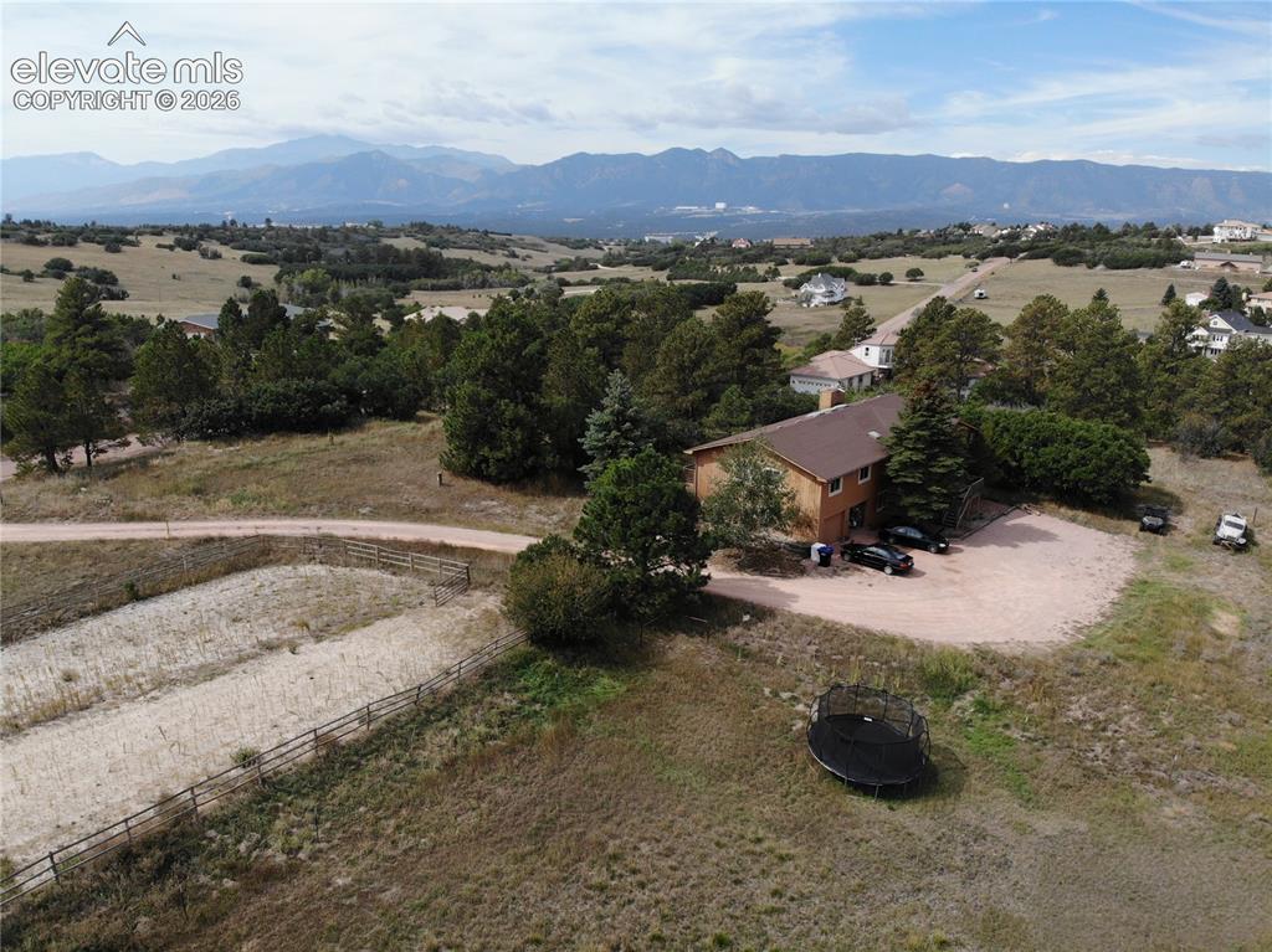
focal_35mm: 24
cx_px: 636
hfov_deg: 71.6
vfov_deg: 56.8
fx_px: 881
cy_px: 476
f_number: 2.8
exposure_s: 1/1002
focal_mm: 4.5
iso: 100
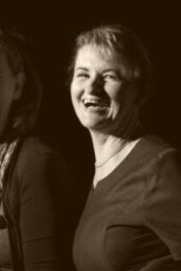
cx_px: 41
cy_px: 178
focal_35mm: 160
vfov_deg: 12.8
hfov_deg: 8.6
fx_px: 1208
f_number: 6.3
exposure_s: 1/320
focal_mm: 85
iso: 2500
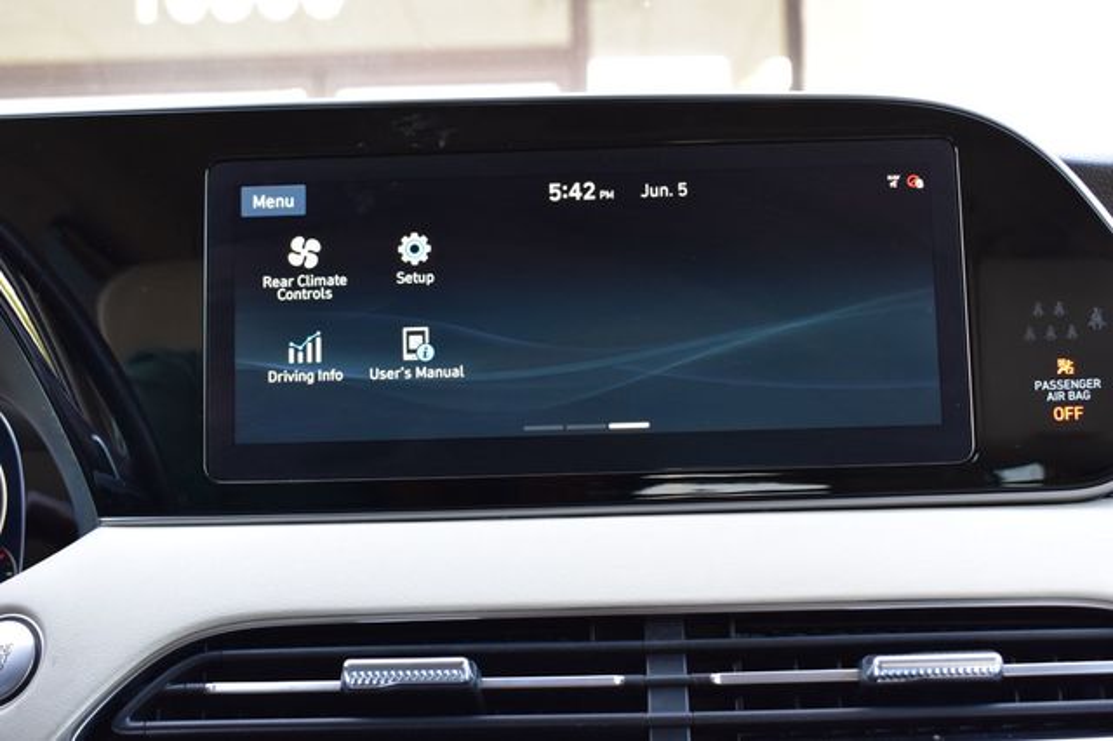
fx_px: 1483
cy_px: 370
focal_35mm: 48
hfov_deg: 41.1
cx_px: 556
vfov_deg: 28.0
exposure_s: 1/20
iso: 400
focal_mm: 32
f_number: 6.3
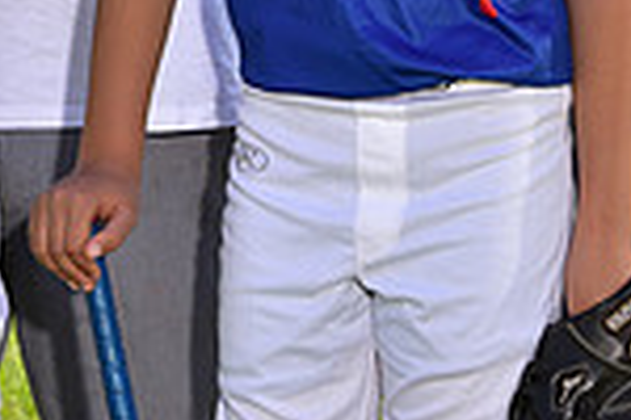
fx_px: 5556
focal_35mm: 317
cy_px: -372
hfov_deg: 6.5
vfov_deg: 4.3
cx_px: 341
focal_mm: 82
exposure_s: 1/125
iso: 80
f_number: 7.1
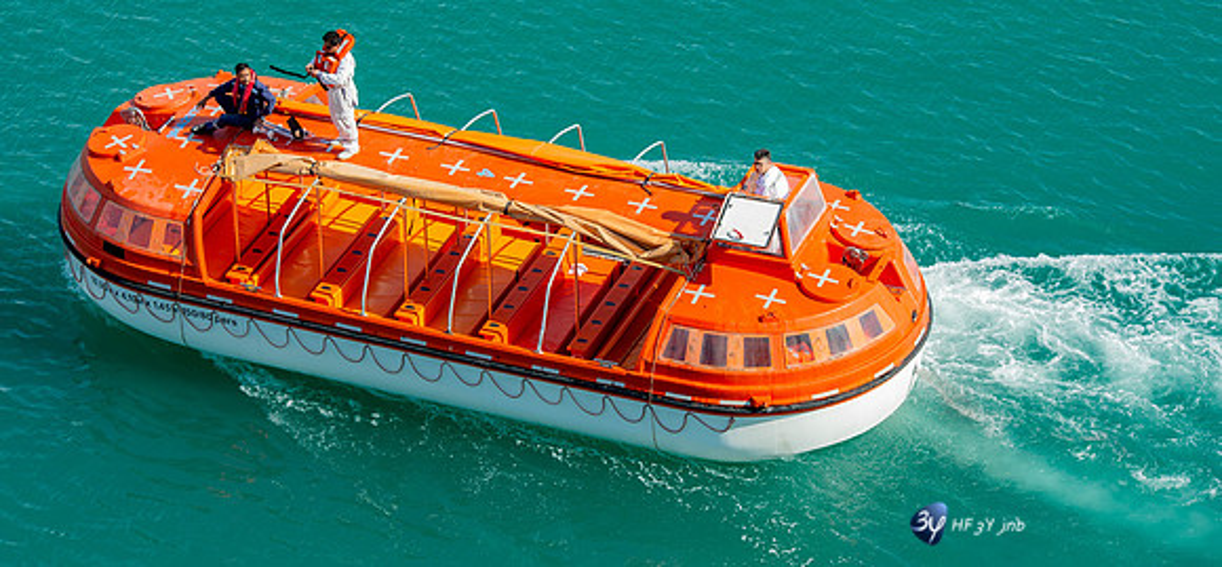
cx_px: 565
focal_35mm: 123
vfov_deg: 8.5
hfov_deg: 18.1
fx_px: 3832
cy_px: 179
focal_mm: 105
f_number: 8
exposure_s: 1/250
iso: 100
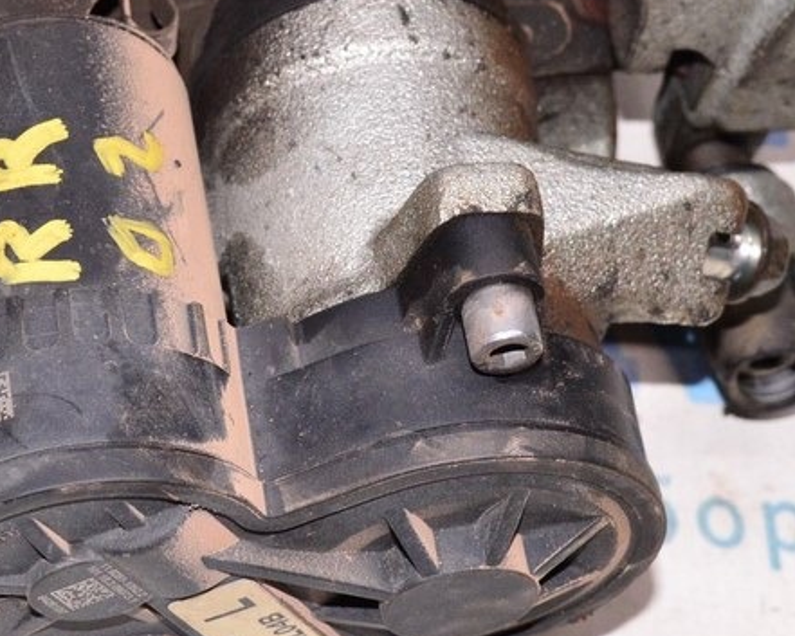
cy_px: 152
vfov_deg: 13.8
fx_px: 2612
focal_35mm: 111
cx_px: 364
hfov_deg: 17.3
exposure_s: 1/125
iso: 1600
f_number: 8
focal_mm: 34
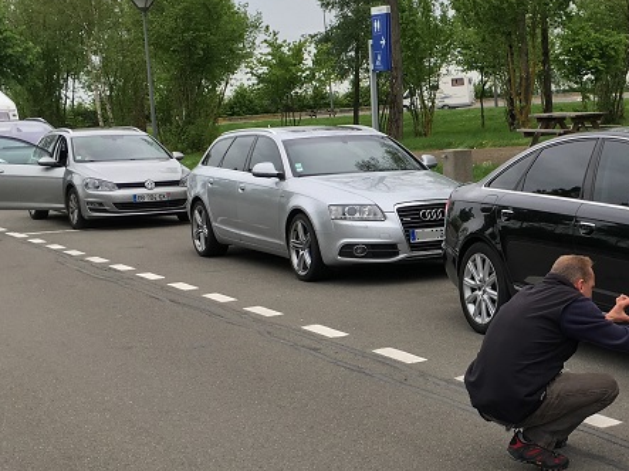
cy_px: 228
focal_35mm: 67
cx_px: 568
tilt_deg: -5.7
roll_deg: +2.7
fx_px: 1217
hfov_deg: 27.9
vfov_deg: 21.9
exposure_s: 1/348
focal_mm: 4.15
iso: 25
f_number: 2.2
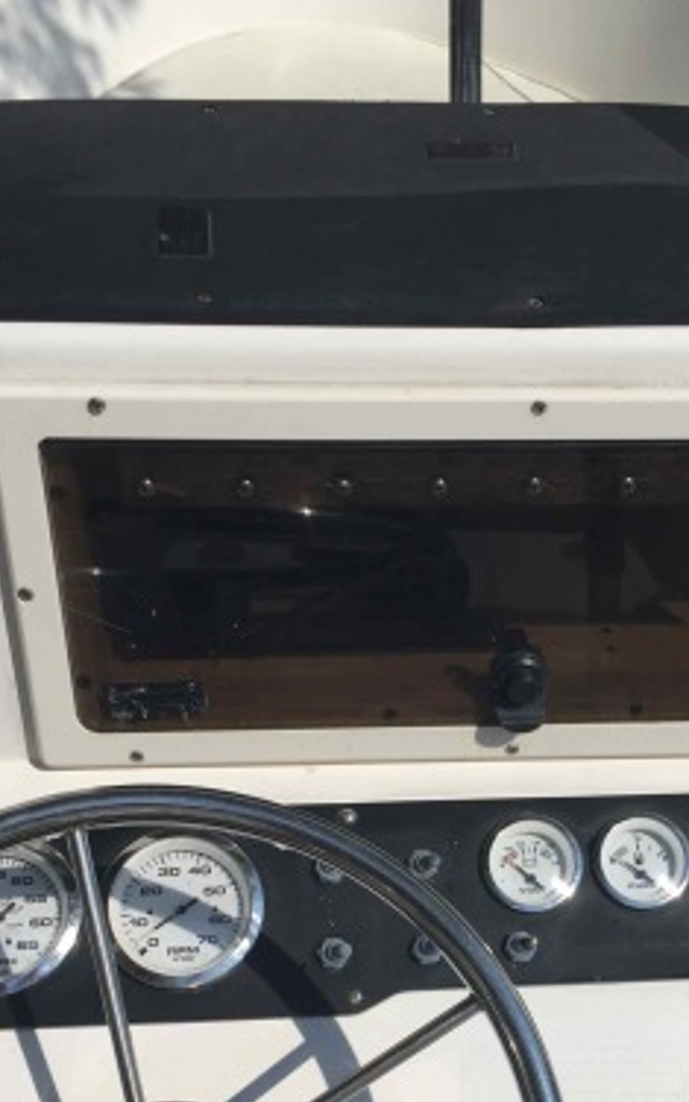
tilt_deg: -40.7
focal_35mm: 49
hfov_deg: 26.2
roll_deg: -0.6
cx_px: 463
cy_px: 841
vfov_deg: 39.8
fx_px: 1472
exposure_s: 1/3300
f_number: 2.2
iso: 32
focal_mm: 4.15
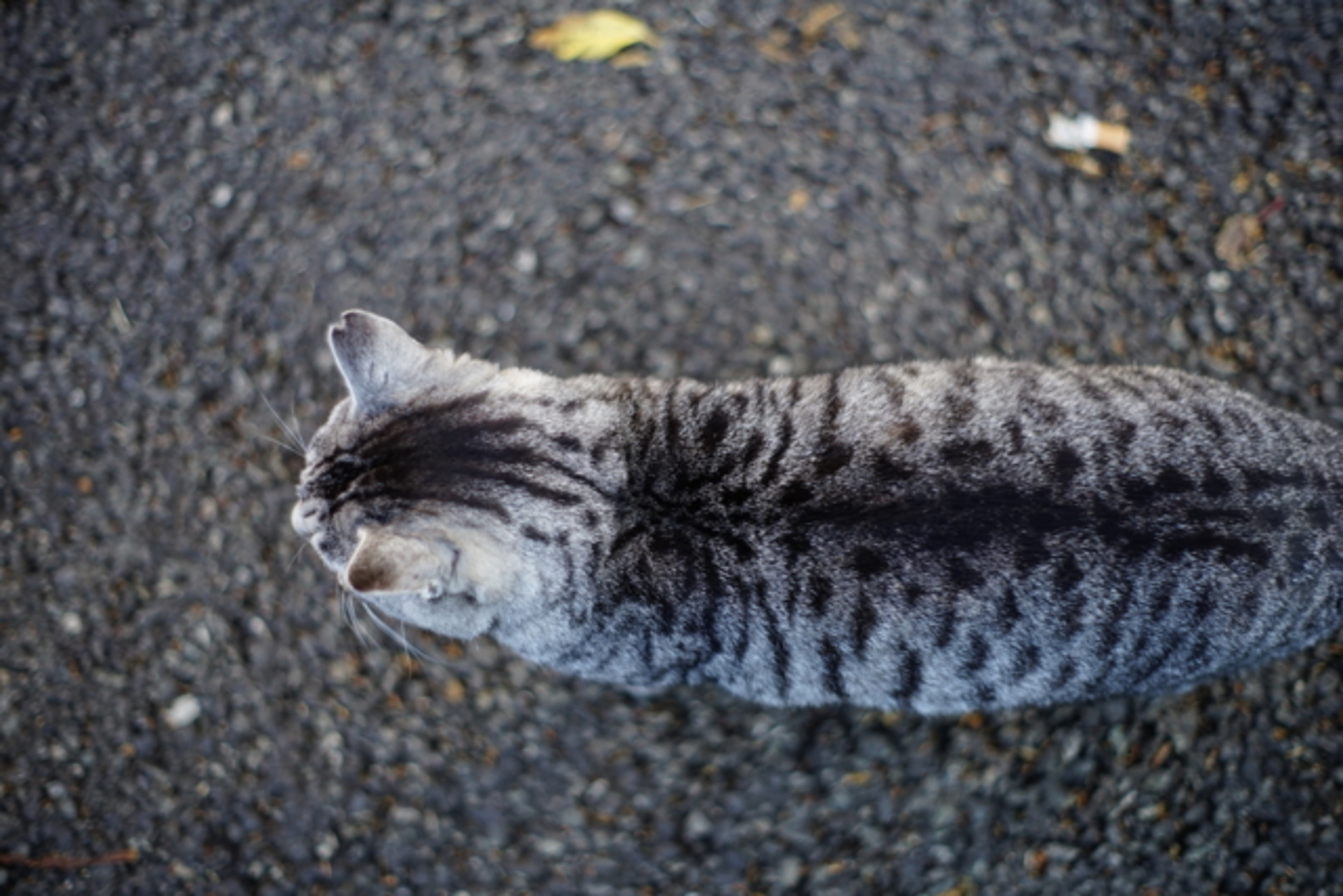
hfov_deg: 39.6
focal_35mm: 50
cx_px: 672
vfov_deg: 27.0
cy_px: 448
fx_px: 1866
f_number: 2
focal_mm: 50
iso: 100
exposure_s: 1/100
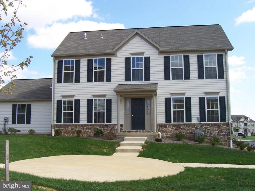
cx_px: 128
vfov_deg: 38.7
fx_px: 273
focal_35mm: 37
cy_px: 96
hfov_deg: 50.1
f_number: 5.6
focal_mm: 5.6
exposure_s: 1/250
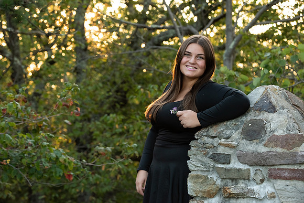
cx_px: 152
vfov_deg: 13.7
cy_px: 102
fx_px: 845
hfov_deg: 20.4
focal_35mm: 100
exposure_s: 1/200
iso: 2000
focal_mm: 100
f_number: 5.6
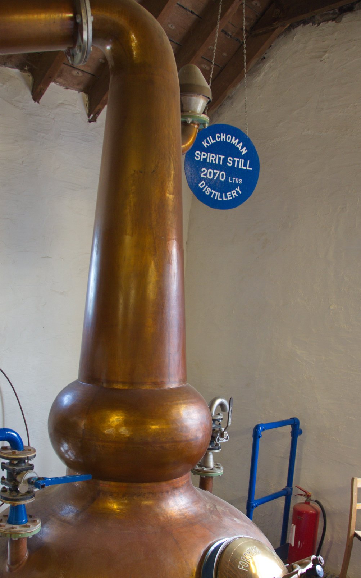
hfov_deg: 36.2
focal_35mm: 35
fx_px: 551
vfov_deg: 54.7
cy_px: 361
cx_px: 164
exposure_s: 1/80
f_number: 3.5
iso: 560
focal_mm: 18
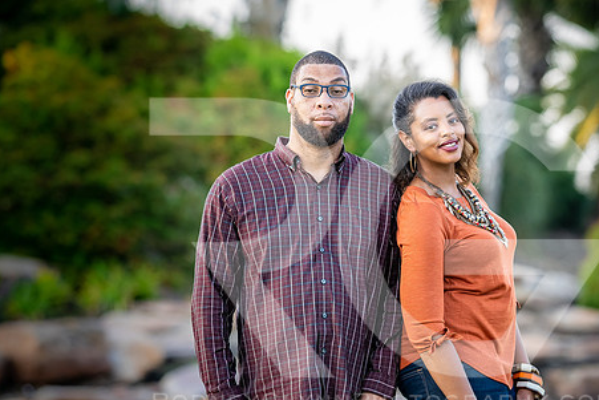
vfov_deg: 6.1
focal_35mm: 226
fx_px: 3761
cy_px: 268
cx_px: 473
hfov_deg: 9.1
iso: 400
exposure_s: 1/250
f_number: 2.8
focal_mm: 135
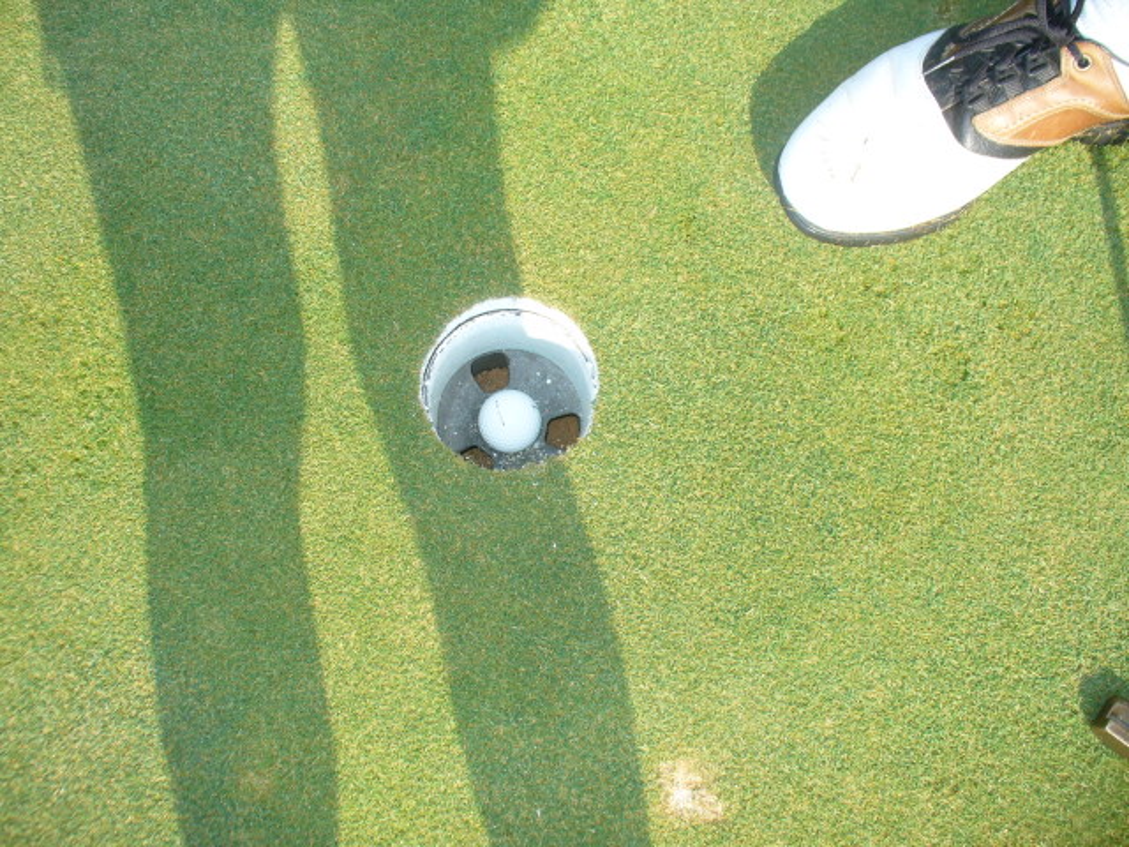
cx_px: 564
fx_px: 1207
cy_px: 424
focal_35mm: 37
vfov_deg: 38.7
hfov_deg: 50.1
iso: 80
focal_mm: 6.1
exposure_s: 1/160
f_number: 5.6
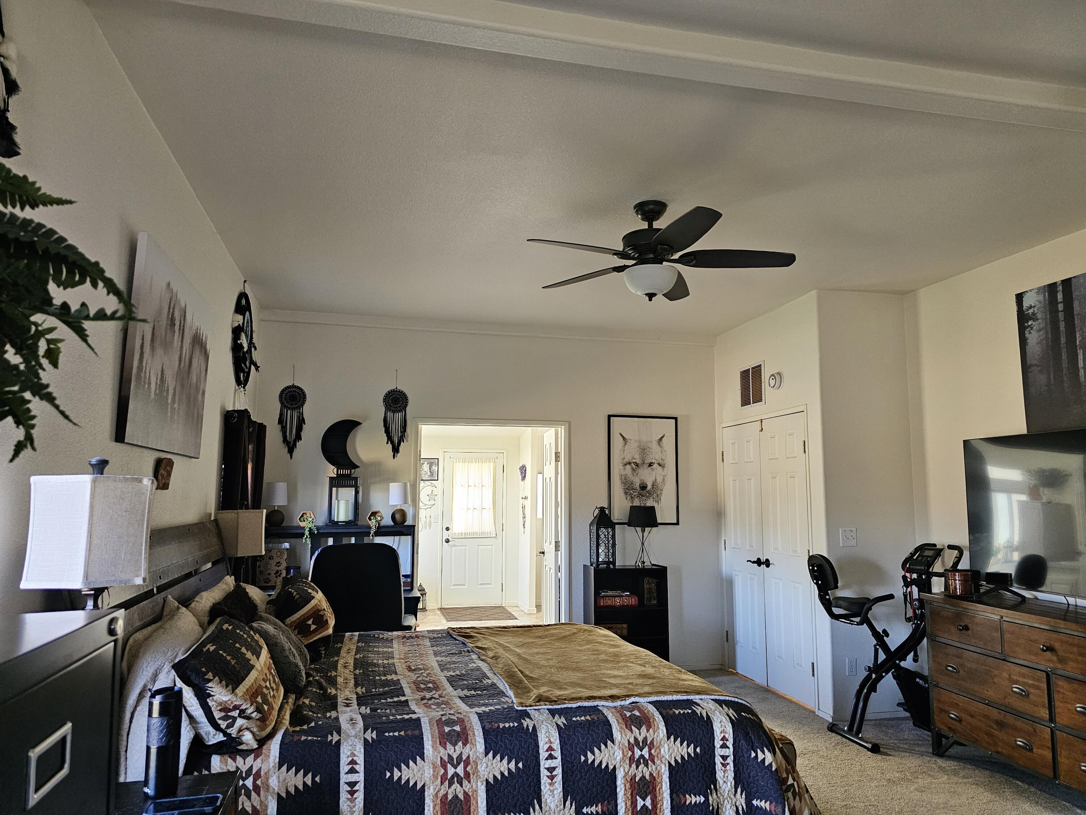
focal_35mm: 23
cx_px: 543
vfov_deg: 58.9
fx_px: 722
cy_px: 408
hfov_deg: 73.9
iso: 640
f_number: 1.7
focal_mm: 6.3
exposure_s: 1/120
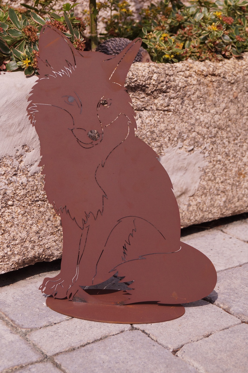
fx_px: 776
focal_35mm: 75
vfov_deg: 27.0
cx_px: 124
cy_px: 186
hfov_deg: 18.2
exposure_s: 1/2500
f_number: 5.6
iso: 400
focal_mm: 50
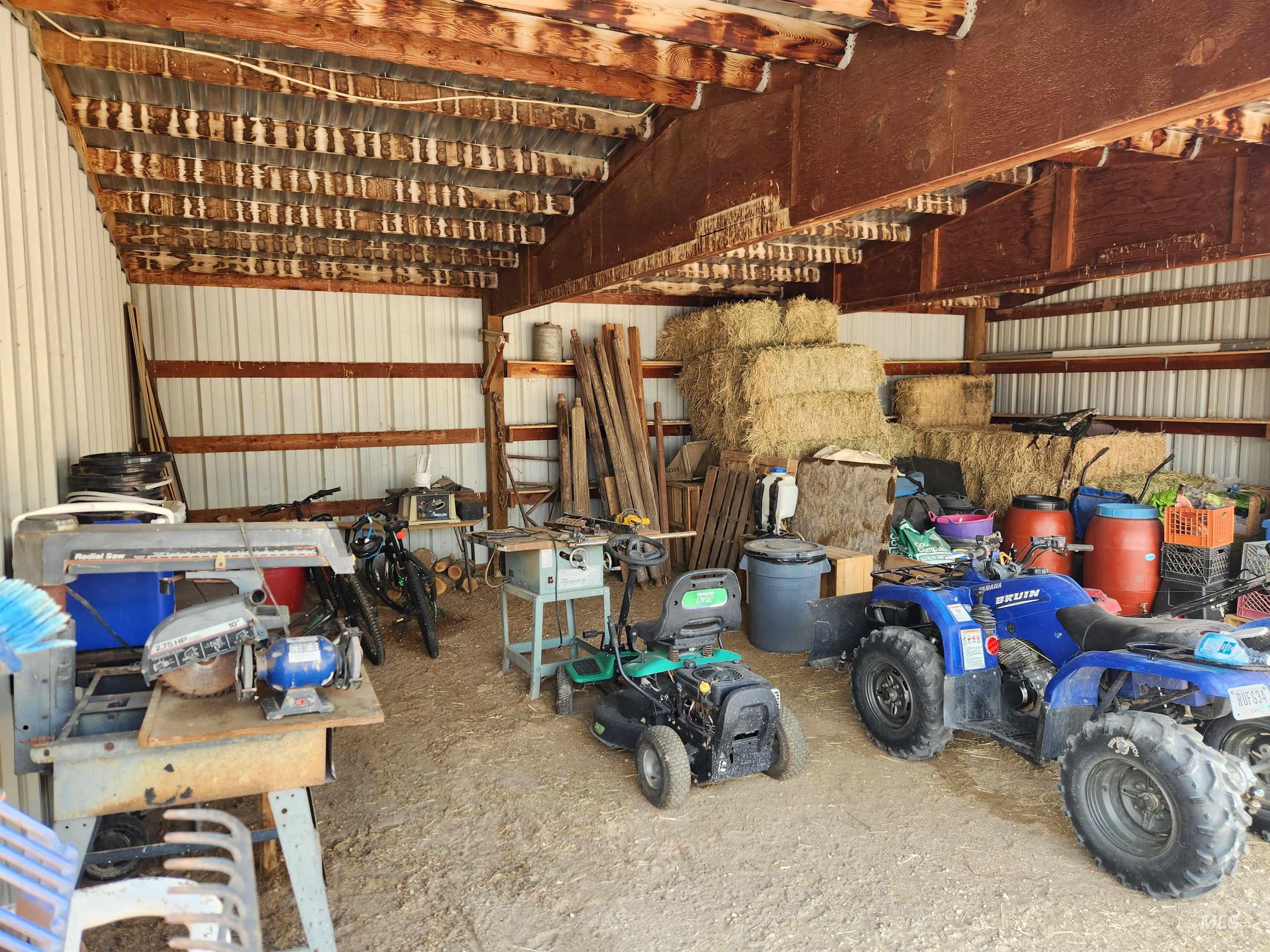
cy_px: 476
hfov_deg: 73.9
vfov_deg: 58.9
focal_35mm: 23
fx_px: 844
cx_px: 635
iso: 80
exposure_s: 1/180
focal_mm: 5.4
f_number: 1.8
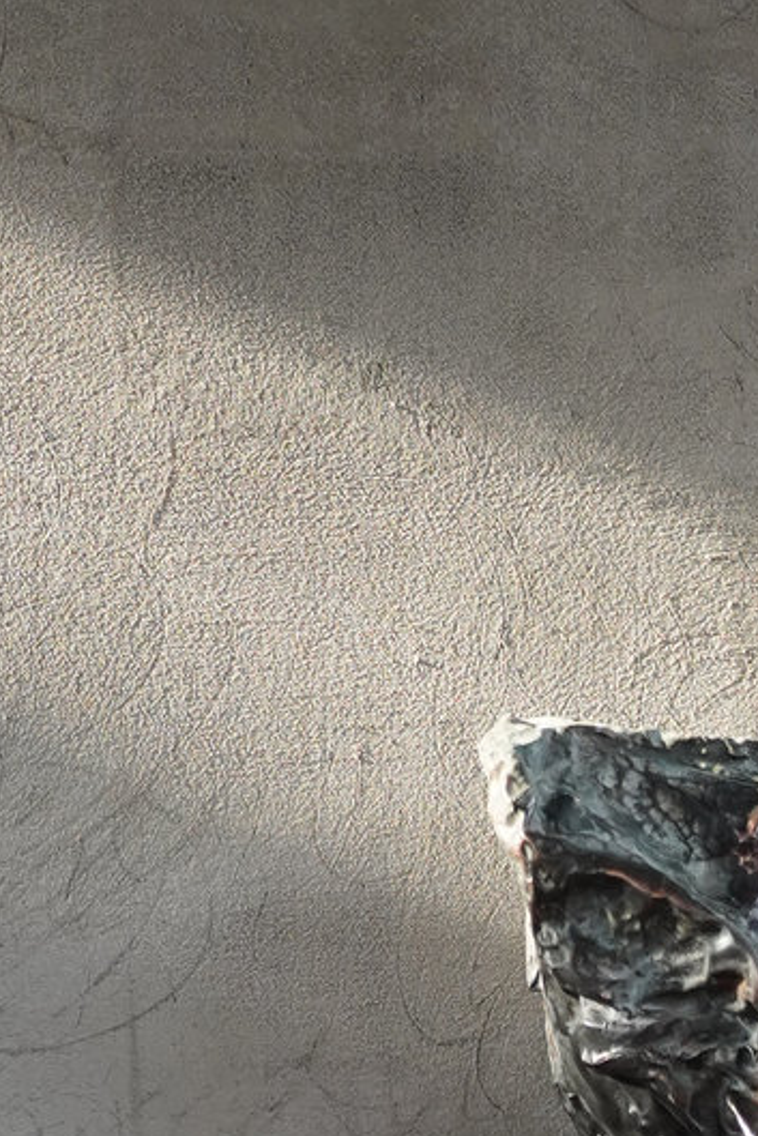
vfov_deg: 10.7
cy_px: 2476
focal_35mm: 170
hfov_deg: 7.9
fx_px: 5365
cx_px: 1253
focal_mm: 36
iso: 1600
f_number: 2.8
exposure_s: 1/160
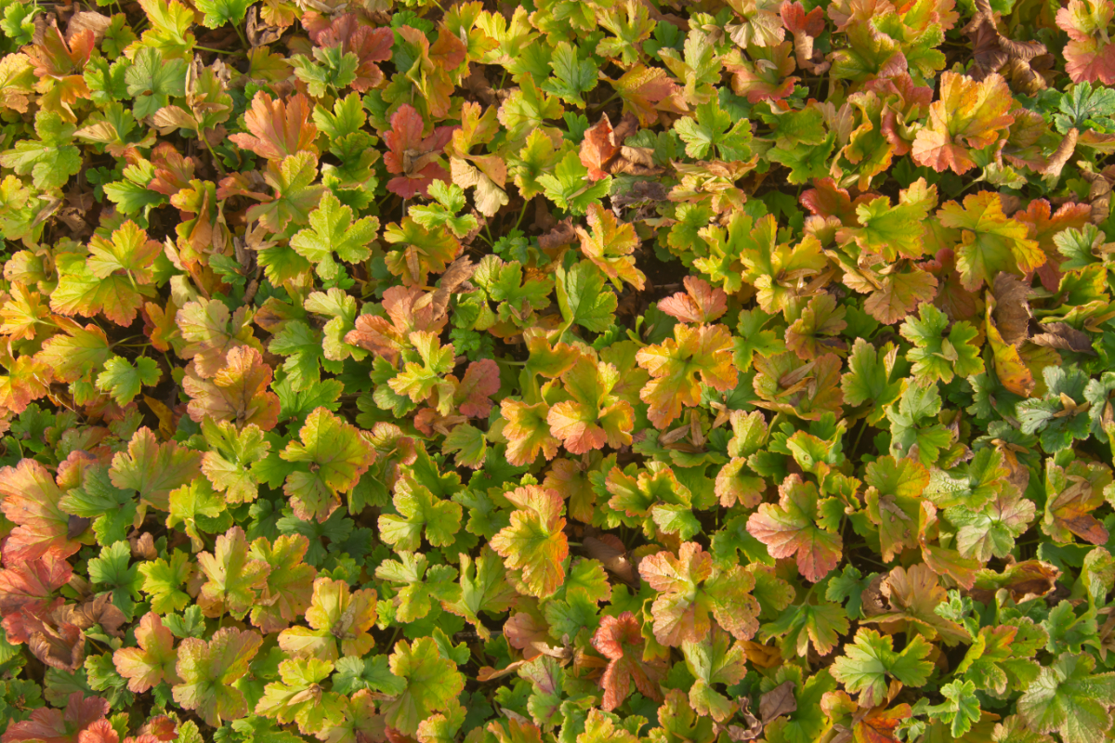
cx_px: 558
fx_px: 1394
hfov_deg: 43.6
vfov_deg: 29.9
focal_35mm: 45
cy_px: 372
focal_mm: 30
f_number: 13
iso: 320
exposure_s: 1/60
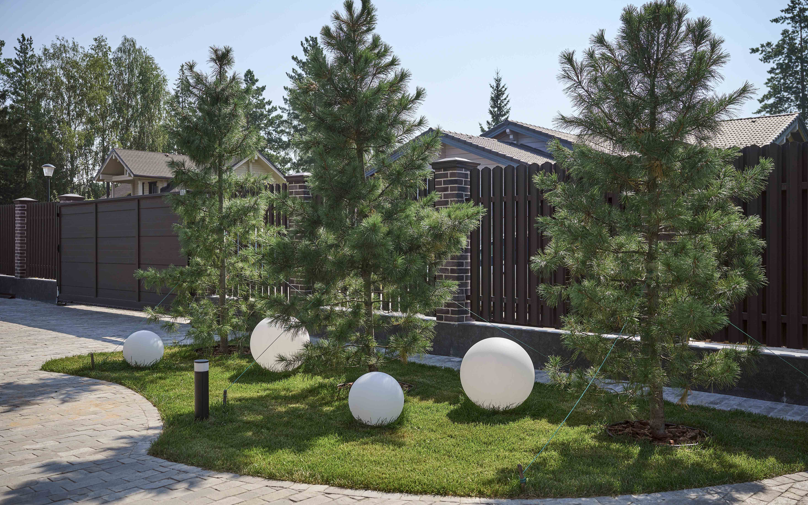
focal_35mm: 33
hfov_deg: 58.9
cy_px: 257
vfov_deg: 38.8
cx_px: 405
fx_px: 716
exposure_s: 1/800
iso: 100
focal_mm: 31.5
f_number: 4.5
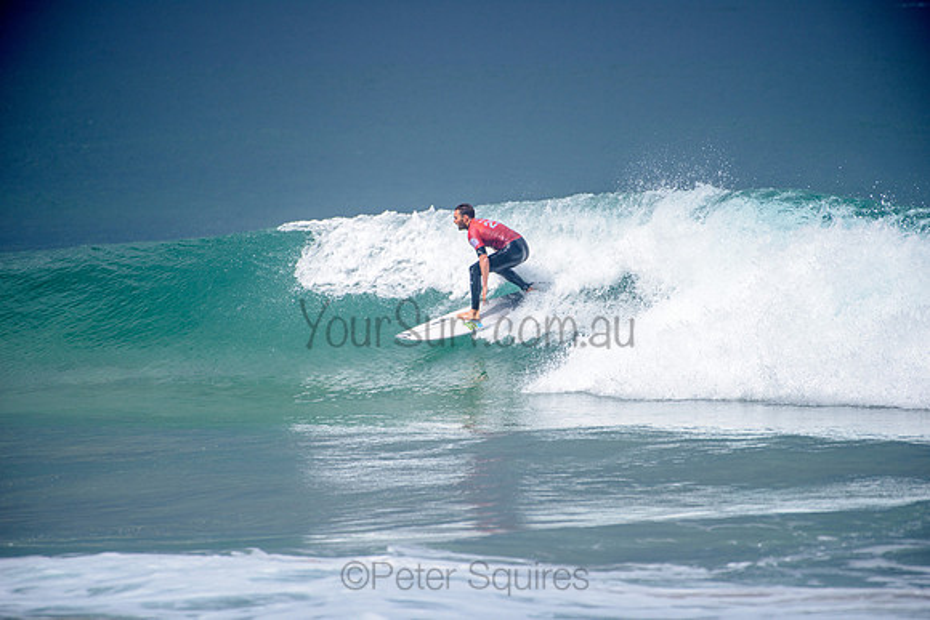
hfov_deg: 4.1
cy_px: 310
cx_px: 465
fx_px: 12919
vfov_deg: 2.8
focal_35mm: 500
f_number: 5.6
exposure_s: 1/2000
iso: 140
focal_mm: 500
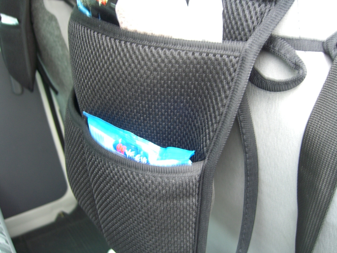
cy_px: 126
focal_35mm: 38
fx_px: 370
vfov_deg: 37.7
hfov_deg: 49.0
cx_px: 168
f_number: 2.8
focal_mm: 7.9
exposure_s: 1/15
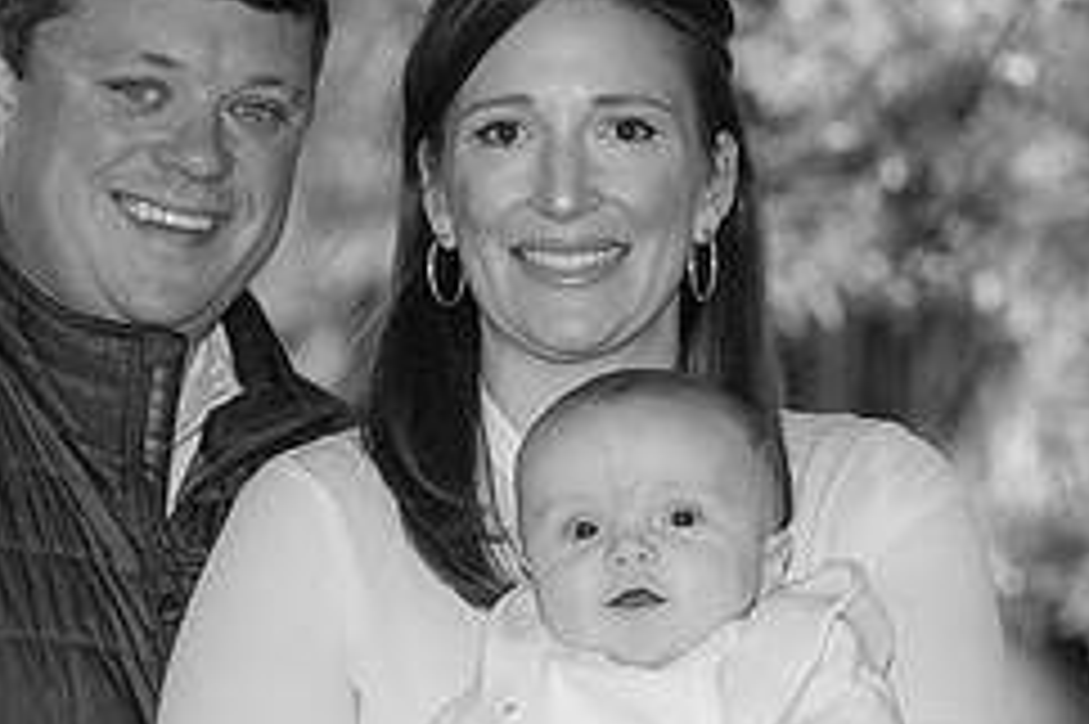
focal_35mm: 228
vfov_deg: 6.0
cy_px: 594
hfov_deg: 9.0
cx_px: 500
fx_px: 6892
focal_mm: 95
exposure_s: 1/320
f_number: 4
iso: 100
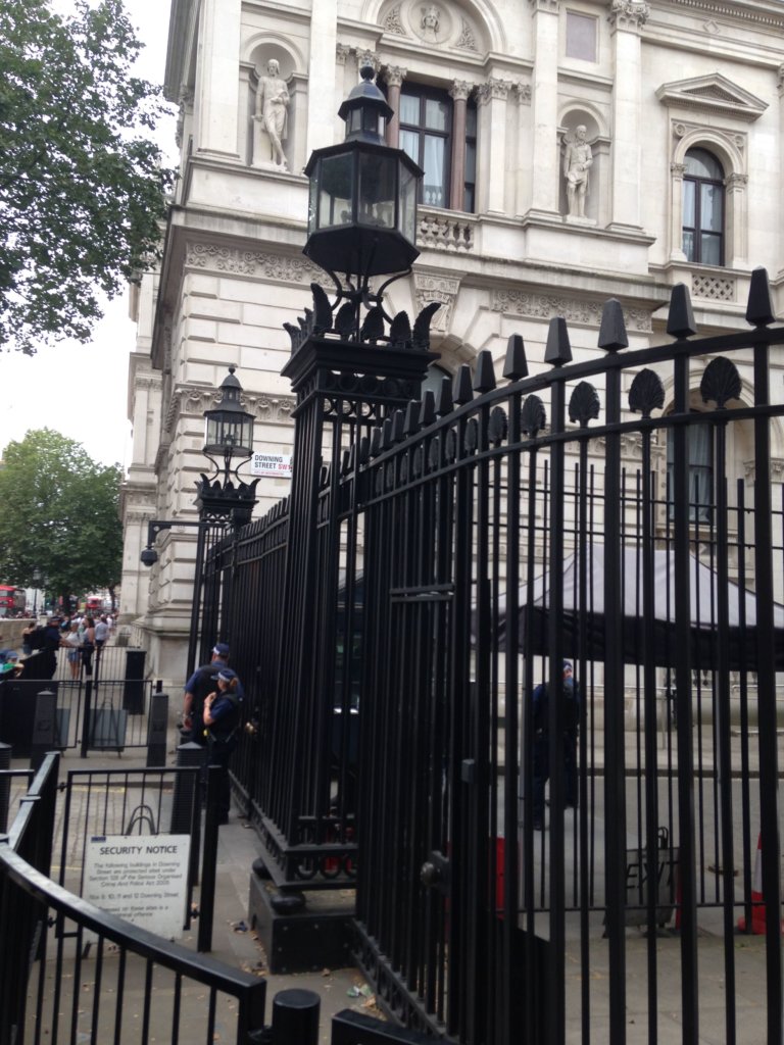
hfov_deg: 42.9
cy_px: 522
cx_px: 392
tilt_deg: +6.9
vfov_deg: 55.4
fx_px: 997
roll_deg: -3.0
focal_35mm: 33
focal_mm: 4.12
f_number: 2.4
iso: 50
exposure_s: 1/218
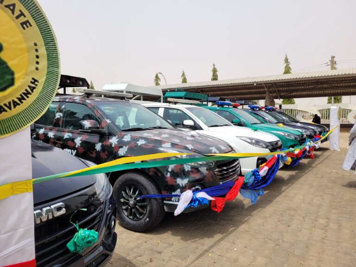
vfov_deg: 53.1
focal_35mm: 26
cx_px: 178
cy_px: 134
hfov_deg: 67.3
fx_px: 267
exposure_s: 1/2537
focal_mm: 5.4
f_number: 1.8
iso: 40
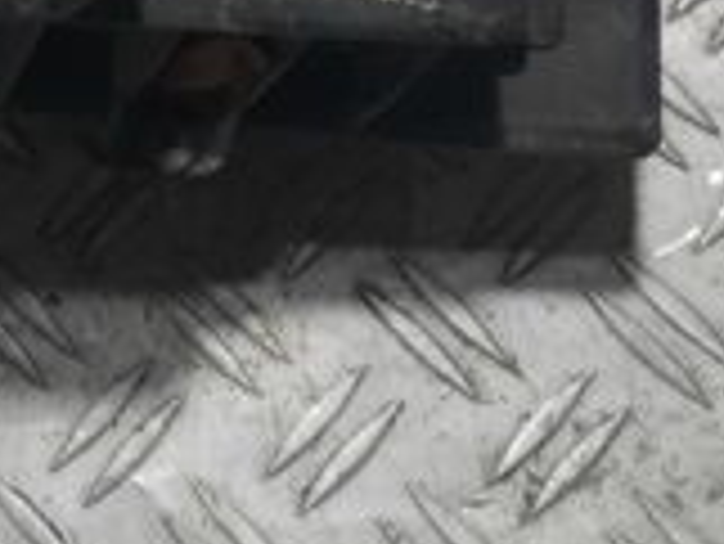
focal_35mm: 93
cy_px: -423
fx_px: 1947
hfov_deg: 19.2
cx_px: -270
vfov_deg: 14.2
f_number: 2
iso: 400
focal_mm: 4.6
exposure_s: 1/50
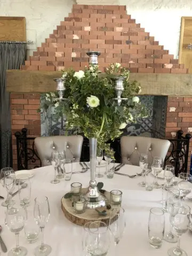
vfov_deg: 63.4
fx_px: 207
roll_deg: -0.4
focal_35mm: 28
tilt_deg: -8.8
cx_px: 96
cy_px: 128
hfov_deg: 49.7
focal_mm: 4
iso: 100
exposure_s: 1/12
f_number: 1.8
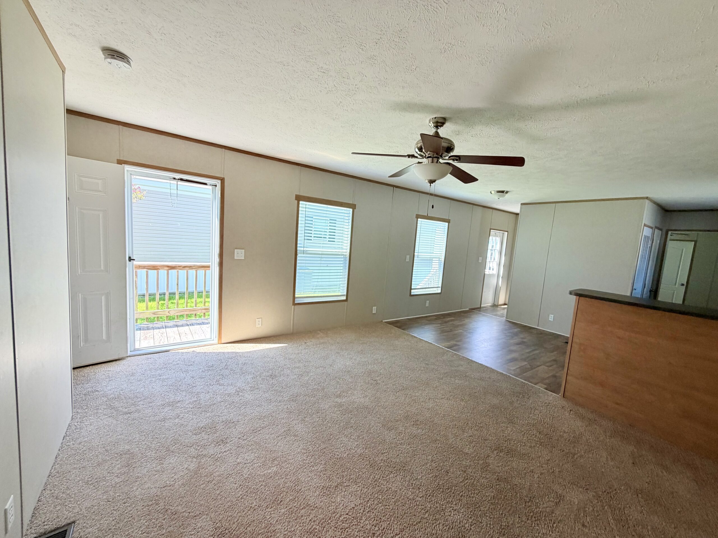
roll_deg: -4.1
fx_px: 290
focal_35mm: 14
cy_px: 269
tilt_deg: -4.9
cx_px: 359
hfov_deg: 102.1
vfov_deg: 85.7
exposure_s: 1/121
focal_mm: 2.22
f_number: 2.2
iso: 80
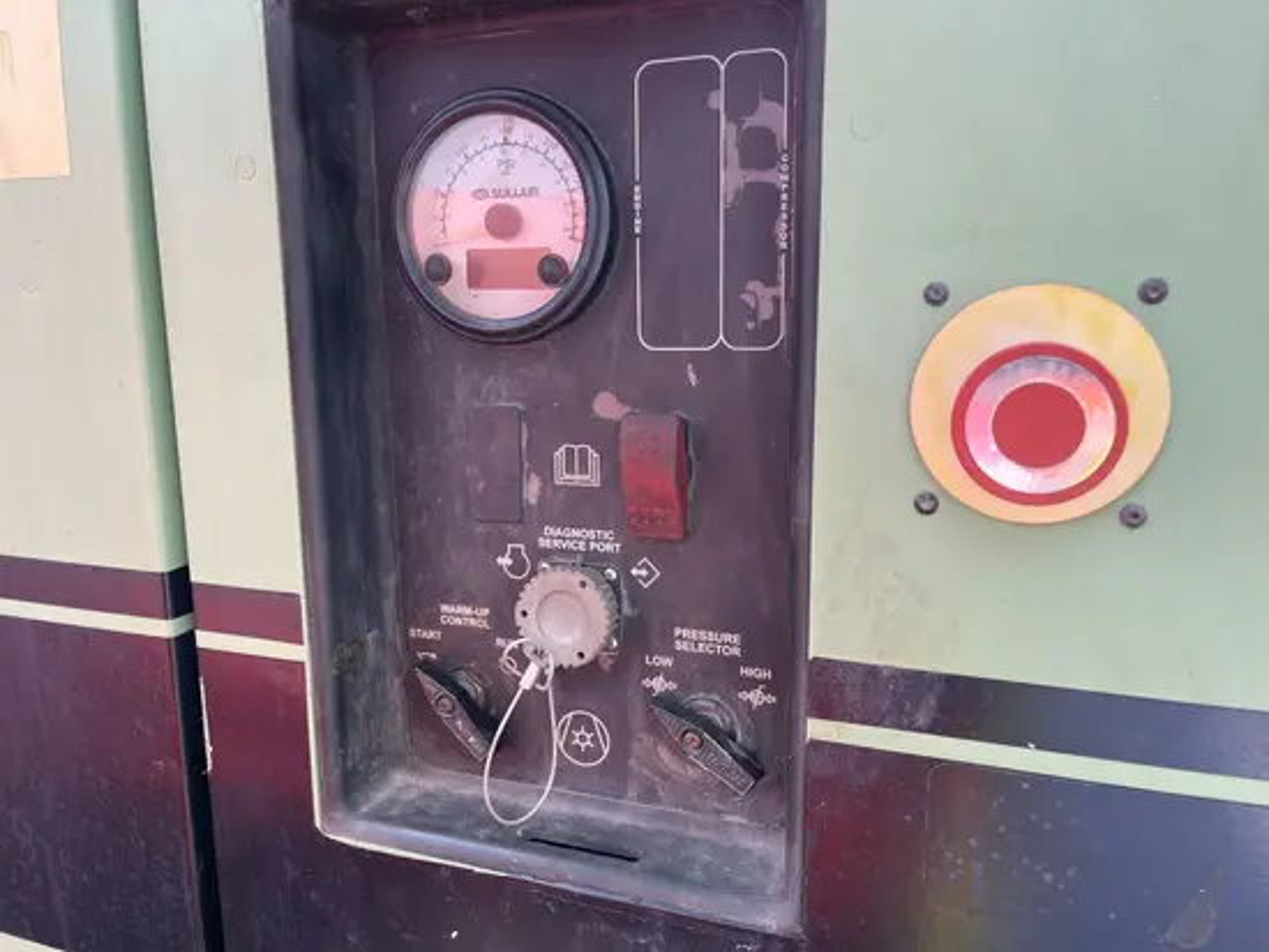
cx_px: 634
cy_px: 476
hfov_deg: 67.3
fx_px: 954
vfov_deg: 53.1
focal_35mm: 26
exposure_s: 1/701
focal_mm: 5.1
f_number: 1.6
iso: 50
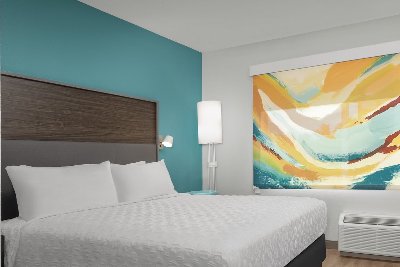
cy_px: 171
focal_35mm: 33
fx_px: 367
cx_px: 223
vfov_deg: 39.6
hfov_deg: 57.1
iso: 400
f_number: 11
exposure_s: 1/160
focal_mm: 21
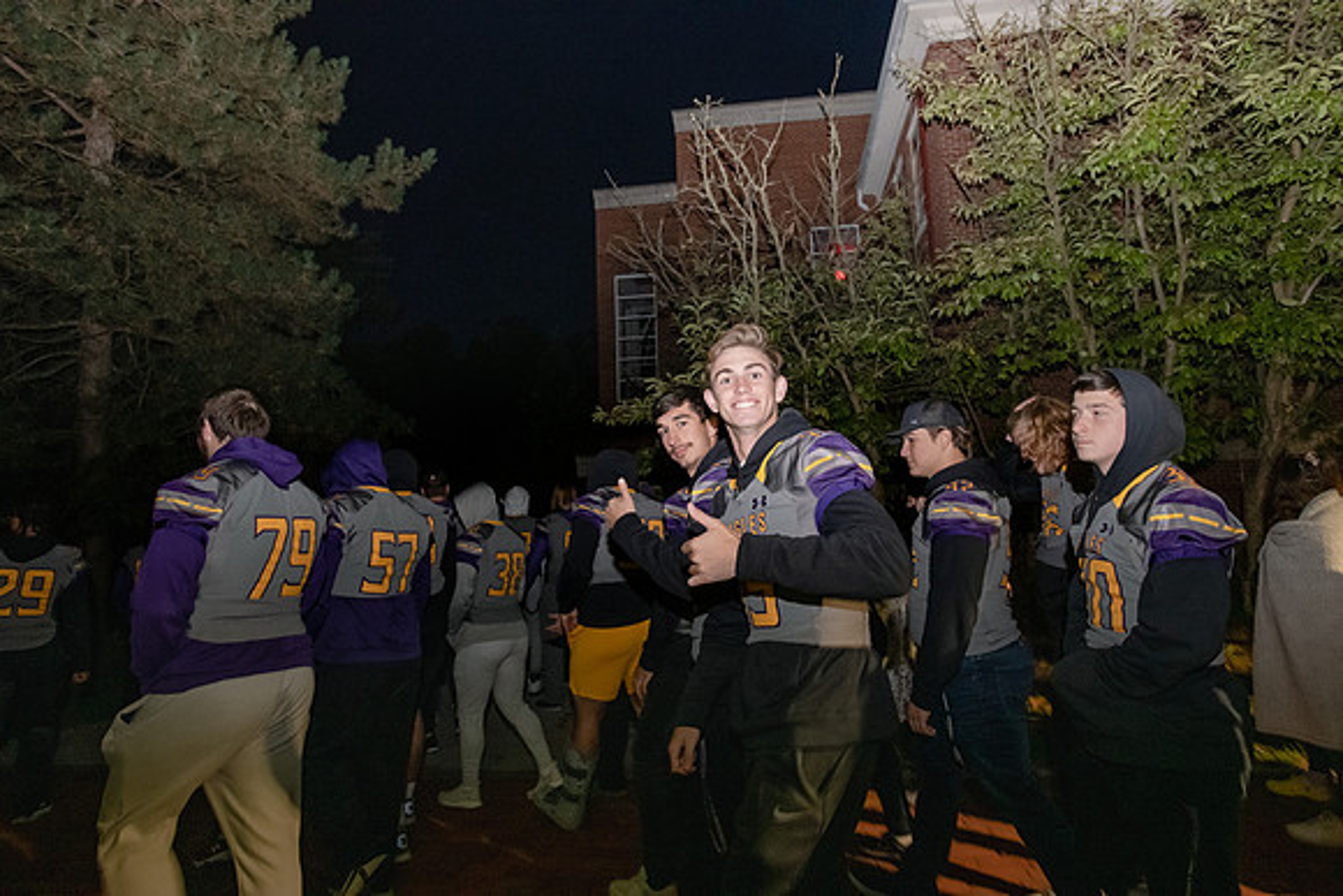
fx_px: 746
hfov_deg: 84.0
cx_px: 672
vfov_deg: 62.0
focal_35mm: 20
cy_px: 448
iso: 5000
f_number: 5
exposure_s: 1/40
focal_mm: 20
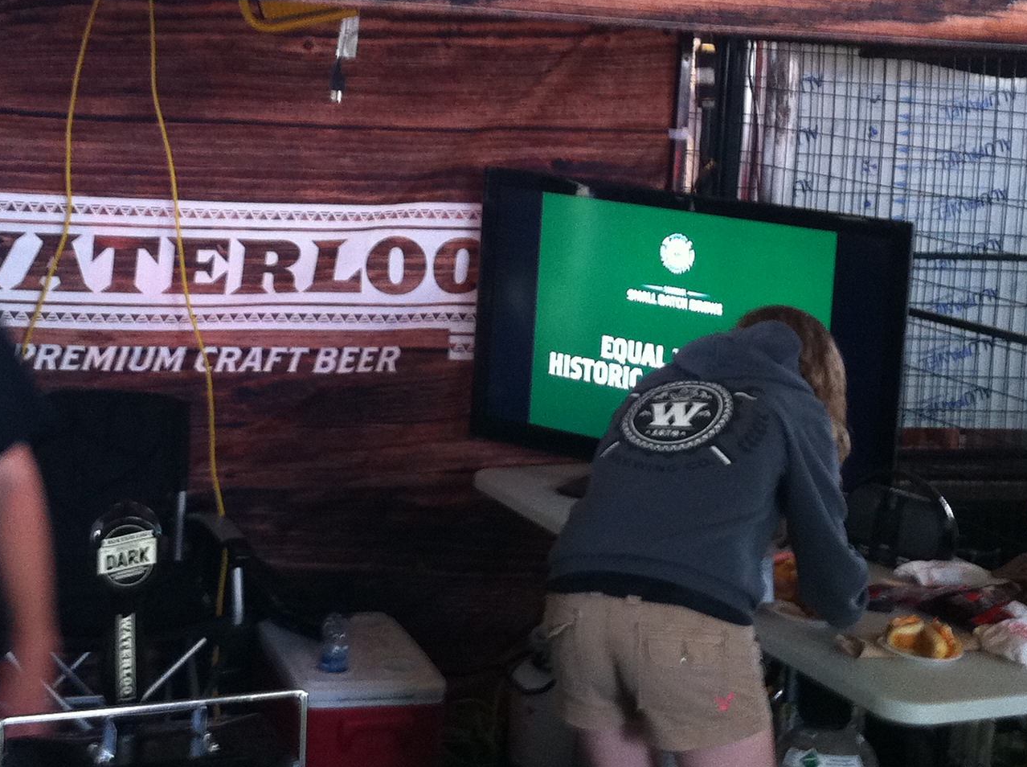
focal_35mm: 71
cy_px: 183
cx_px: 470
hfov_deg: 27.4
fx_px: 2103
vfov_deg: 20.5
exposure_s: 1/15
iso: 160
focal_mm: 3.85
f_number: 2.8
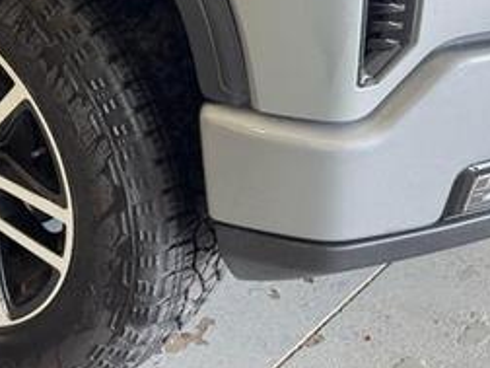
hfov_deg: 20.1
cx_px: 54
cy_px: 88
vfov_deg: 15.3
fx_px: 1359
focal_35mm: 96
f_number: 1.78
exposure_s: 1/60
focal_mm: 6.76
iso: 80
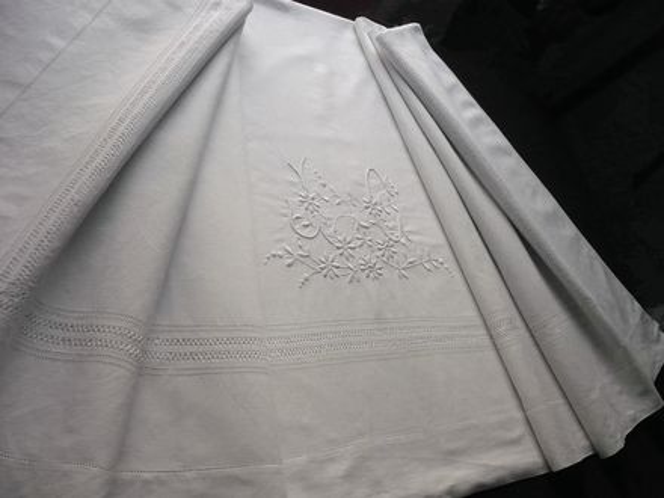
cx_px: 332
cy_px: 249
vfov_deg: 40.7
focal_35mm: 35
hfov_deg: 52.6
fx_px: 671
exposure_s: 1/400
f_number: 2.8
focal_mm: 5.8
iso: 400
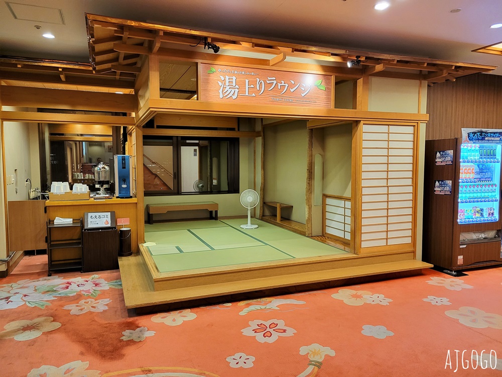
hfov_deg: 67.3
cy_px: 188
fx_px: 377
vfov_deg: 53.1
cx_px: 251
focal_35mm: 26
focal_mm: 5.4
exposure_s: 1/50
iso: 320
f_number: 1.8
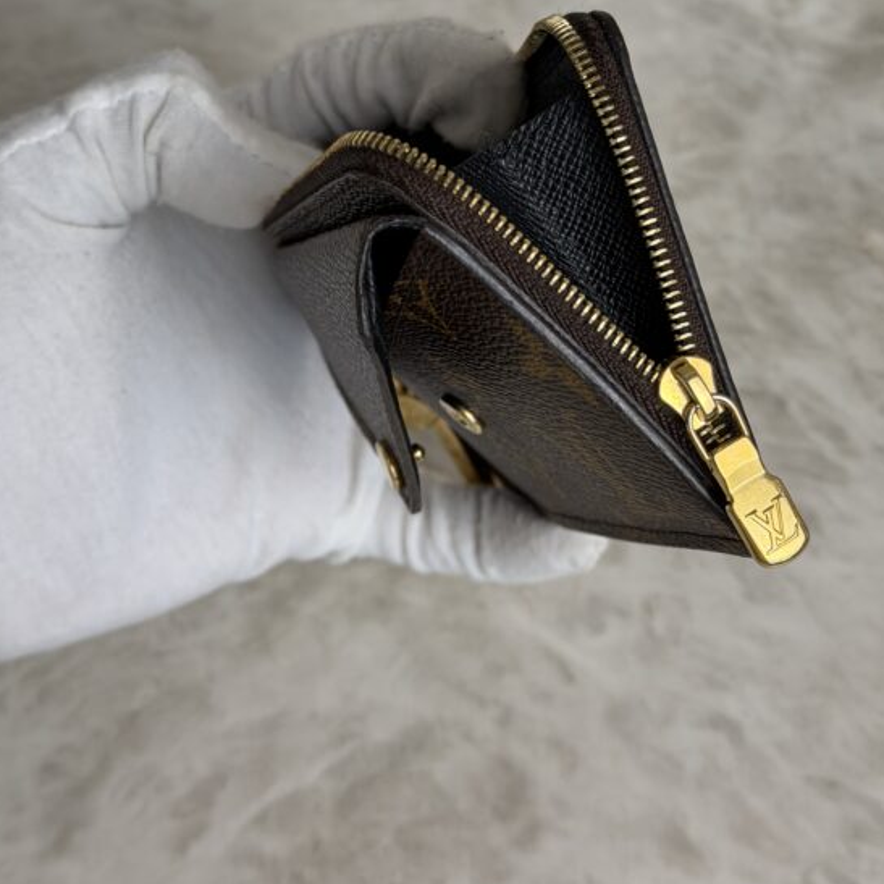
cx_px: 448
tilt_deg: -52.6
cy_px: 255
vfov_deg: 27.5
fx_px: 1791
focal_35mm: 62
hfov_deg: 27.7
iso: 64
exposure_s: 1/139
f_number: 1.78
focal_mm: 6.76
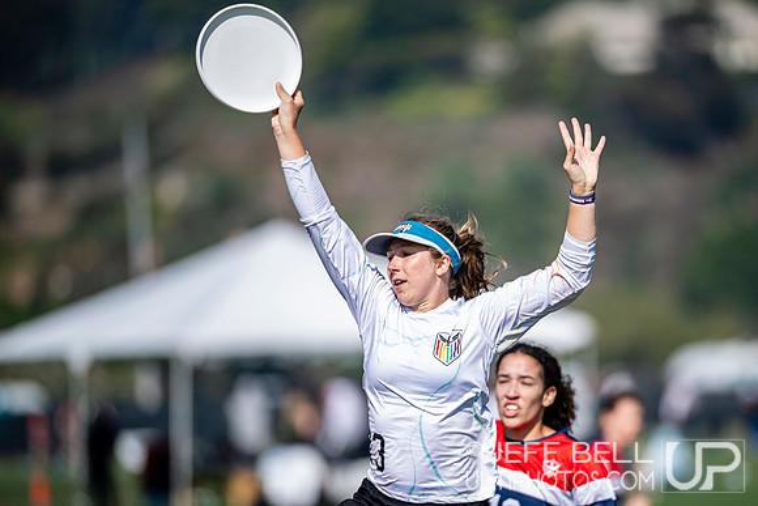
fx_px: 8029
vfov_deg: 3.6
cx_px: 482
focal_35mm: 381
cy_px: 322
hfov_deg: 5.4
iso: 100
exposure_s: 1/1600
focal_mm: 300
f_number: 3.2
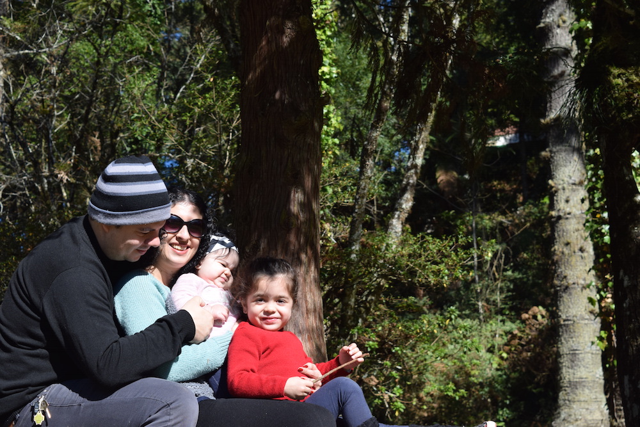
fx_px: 1280
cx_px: 320
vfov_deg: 18.9
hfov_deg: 28.1
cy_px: 214
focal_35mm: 72
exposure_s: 1/500
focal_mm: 48
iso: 200
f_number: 8
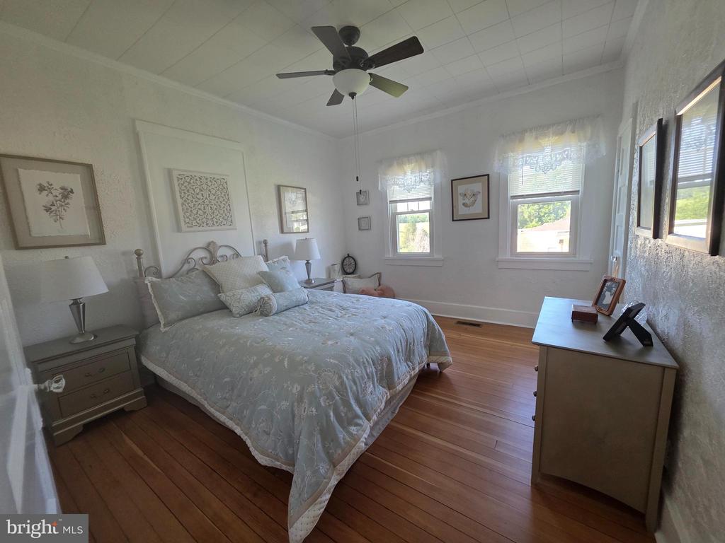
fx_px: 272
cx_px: 362
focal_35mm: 13
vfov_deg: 89.9
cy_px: 272
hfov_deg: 106.2
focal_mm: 2.2
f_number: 1.9
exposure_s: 1/120
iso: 200
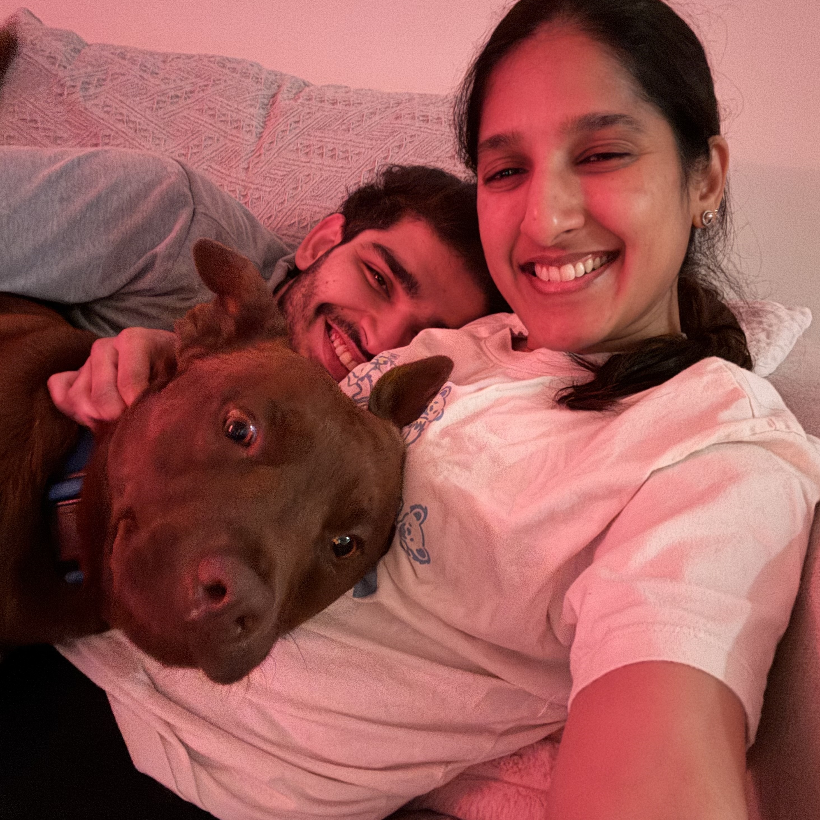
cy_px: 409
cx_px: 410
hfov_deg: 57.3
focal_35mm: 28
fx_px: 750
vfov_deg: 57.3
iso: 1250
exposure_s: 1/15
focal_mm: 2.69
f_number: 1.9
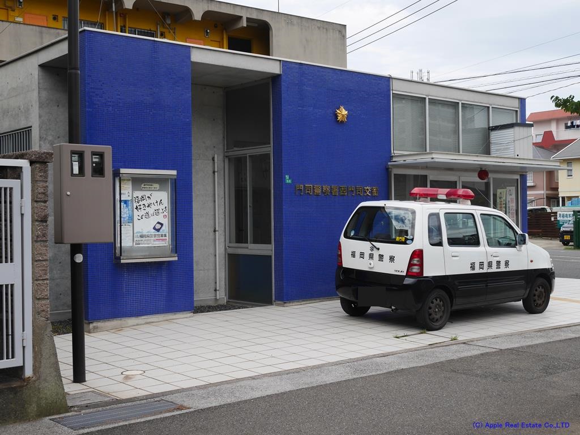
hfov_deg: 39.7
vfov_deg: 30.3
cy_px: 218
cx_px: 290
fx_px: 804
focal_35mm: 48
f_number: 8
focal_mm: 24
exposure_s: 1/320
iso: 200
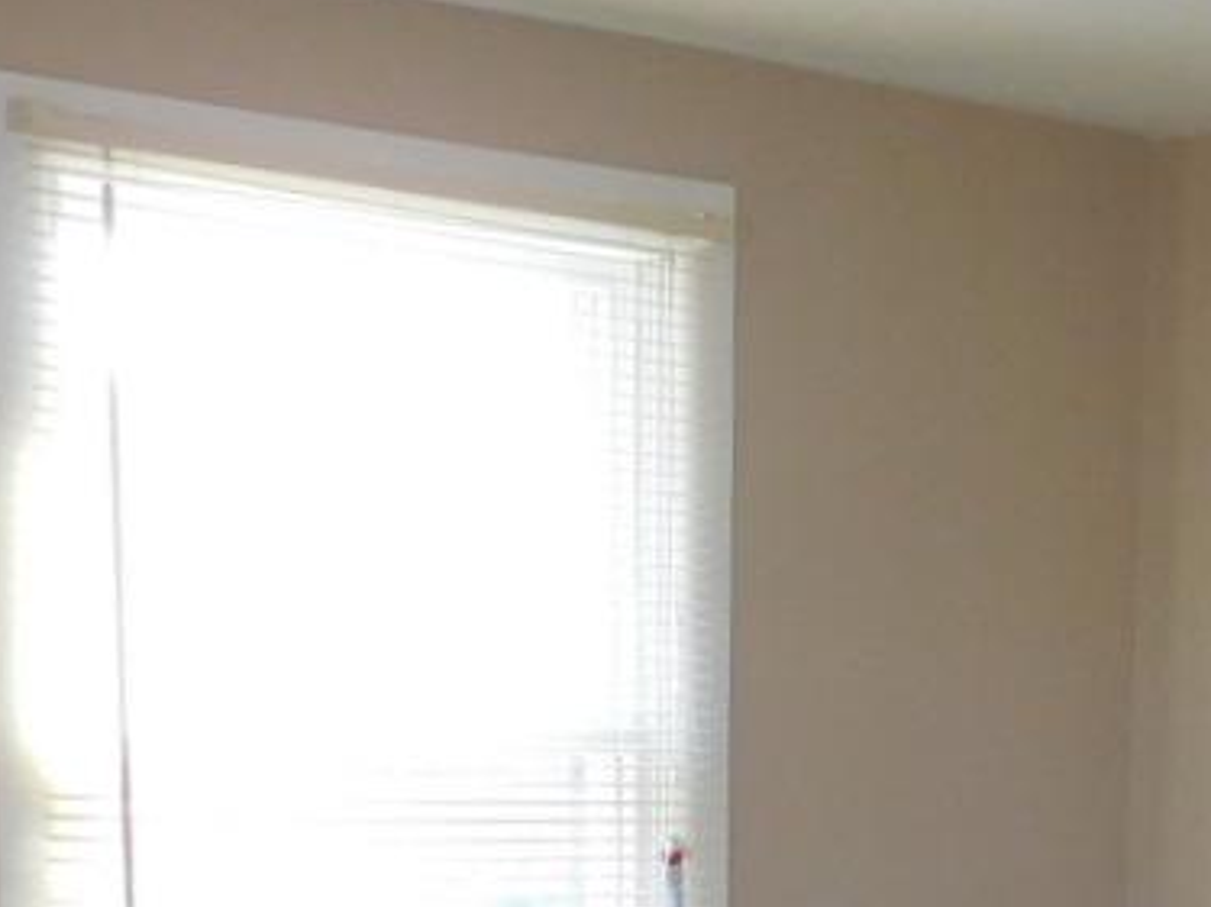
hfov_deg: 19.9
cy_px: 1207
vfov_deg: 14.7
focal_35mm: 96
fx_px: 3357
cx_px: 1169
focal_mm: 4.5
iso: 200
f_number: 3.4
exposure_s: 1/30
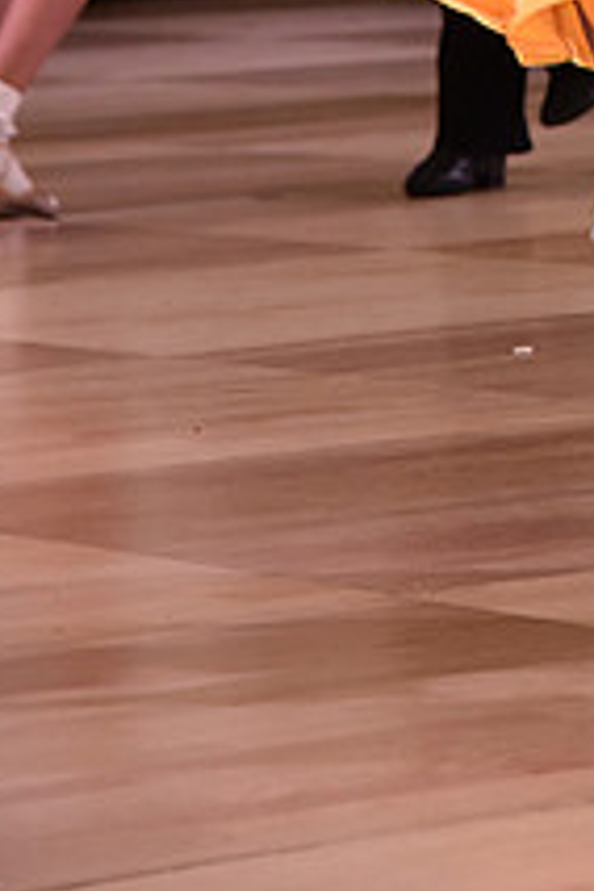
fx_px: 6756
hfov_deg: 5.0
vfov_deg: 7.5
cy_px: -289
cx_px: 780
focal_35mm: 273
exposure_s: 1/250
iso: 1600
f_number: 5.6
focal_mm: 100
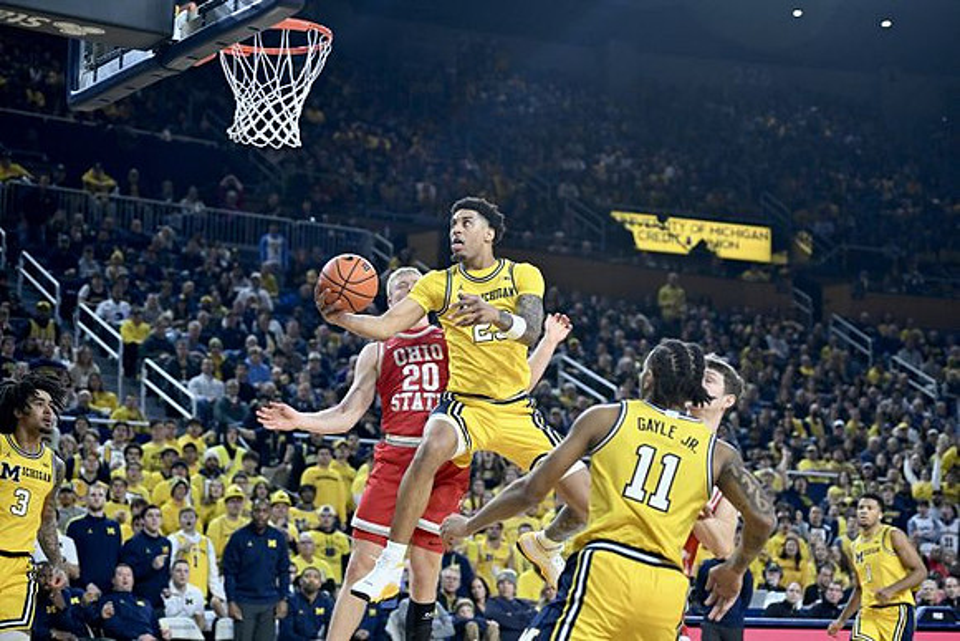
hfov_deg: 28.8
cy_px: 320
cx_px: 480
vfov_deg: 19.5
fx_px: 1867
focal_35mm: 70
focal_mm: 70
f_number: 2.8
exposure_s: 1/1250
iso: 3200
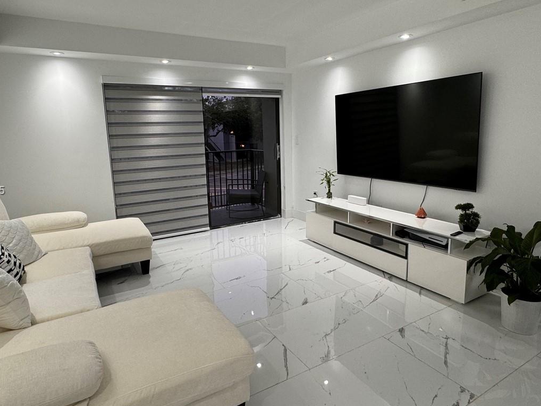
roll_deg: +1.5
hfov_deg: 76.3
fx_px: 344
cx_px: 260
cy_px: 191
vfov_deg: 61.1
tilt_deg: -10.2
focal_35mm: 22
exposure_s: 1/120
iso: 125
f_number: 2.2
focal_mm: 2.22
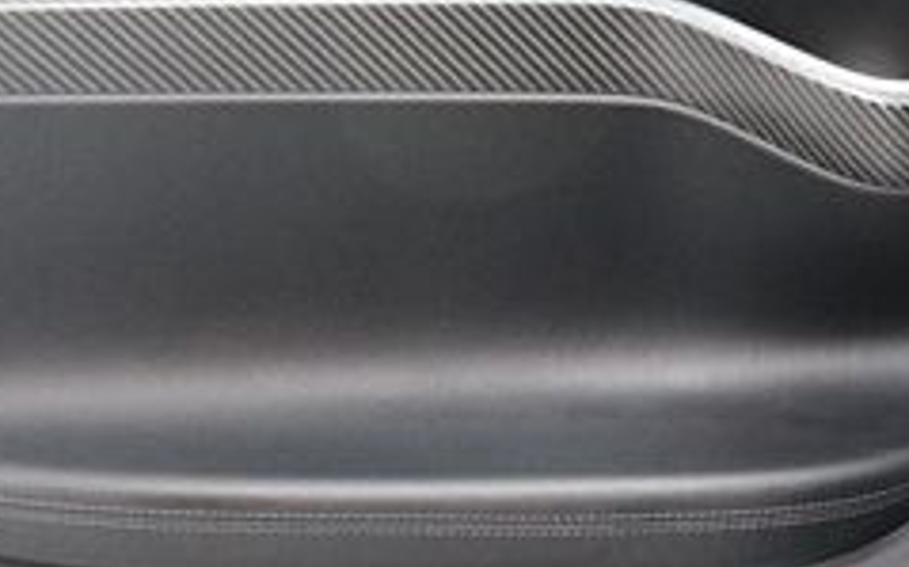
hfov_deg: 24.4
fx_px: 2030
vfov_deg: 15.8
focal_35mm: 82
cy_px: 468
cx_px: 856
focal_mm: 20
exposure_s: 1/60
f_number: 3.5
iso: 3600
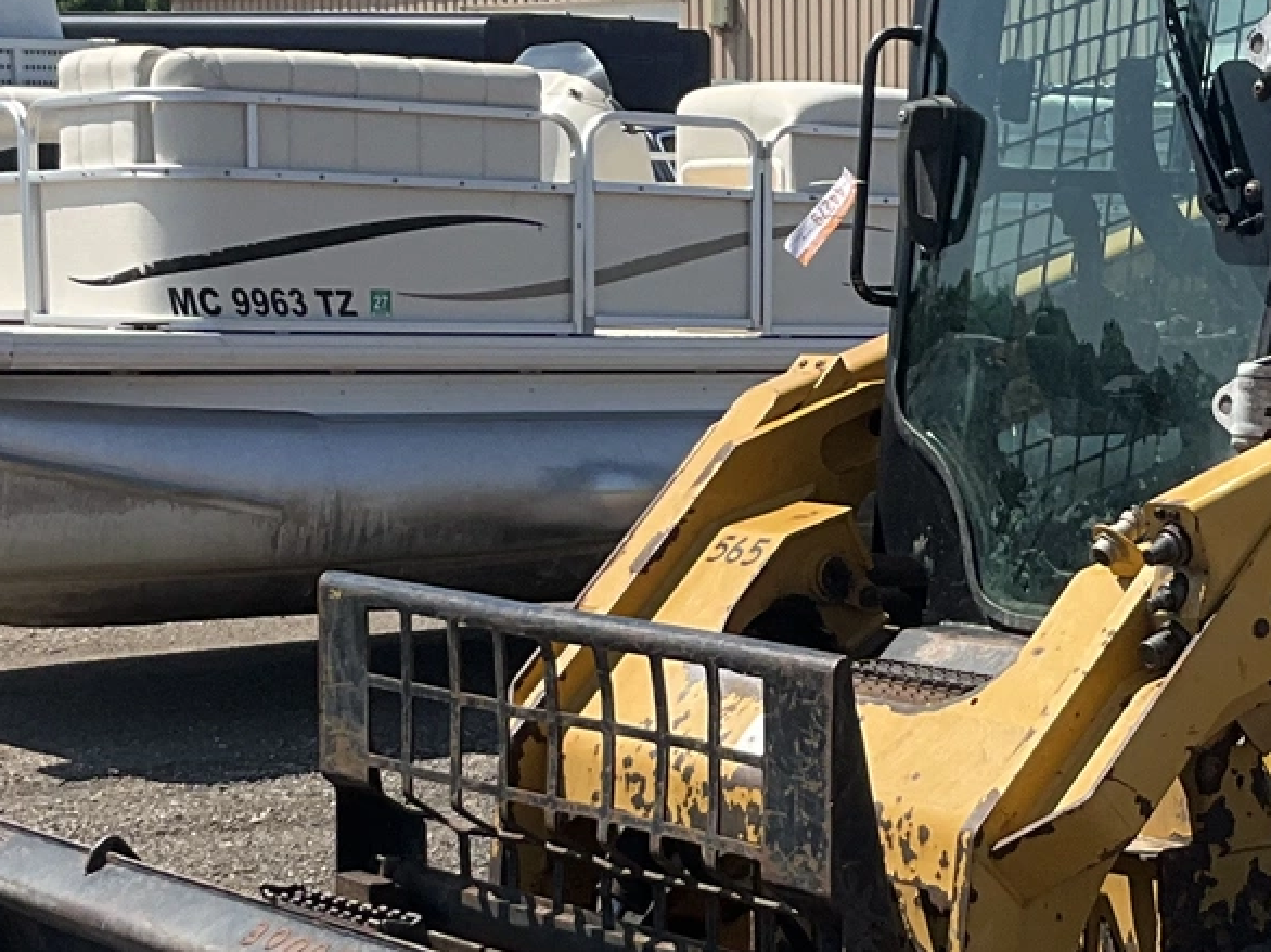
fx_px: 3634
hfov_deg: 19.6
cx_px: 1071
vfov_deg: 14.9
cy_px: 726
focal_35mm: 99
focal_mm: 3
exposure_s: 1/1534
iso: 25
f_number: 1.8
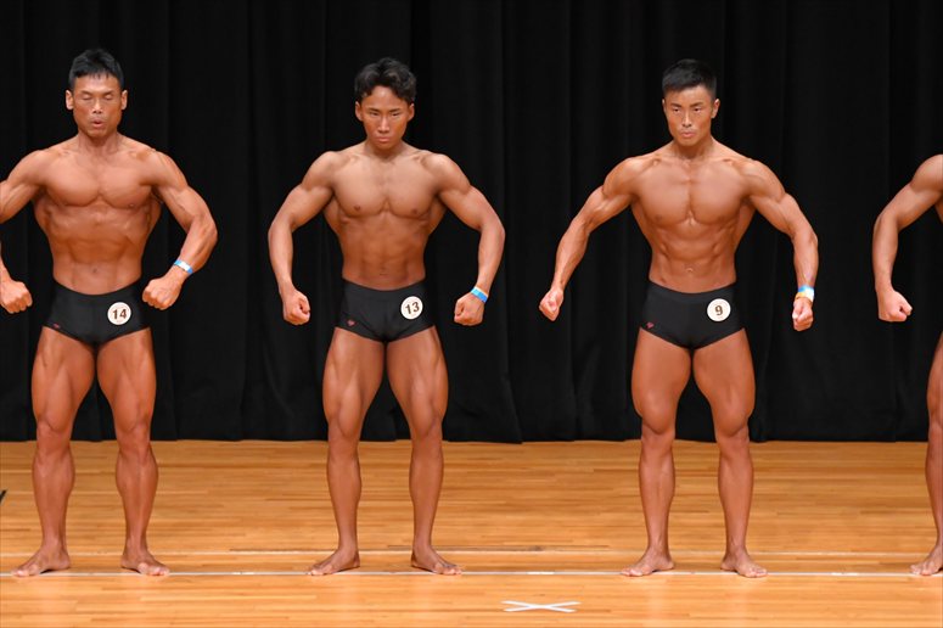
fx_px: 7069
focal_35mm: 270
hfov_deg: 7.6
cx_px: 472
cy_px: 314
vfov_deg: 5.1
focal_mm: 180
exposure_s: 1/400
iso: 4000
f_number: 5.6
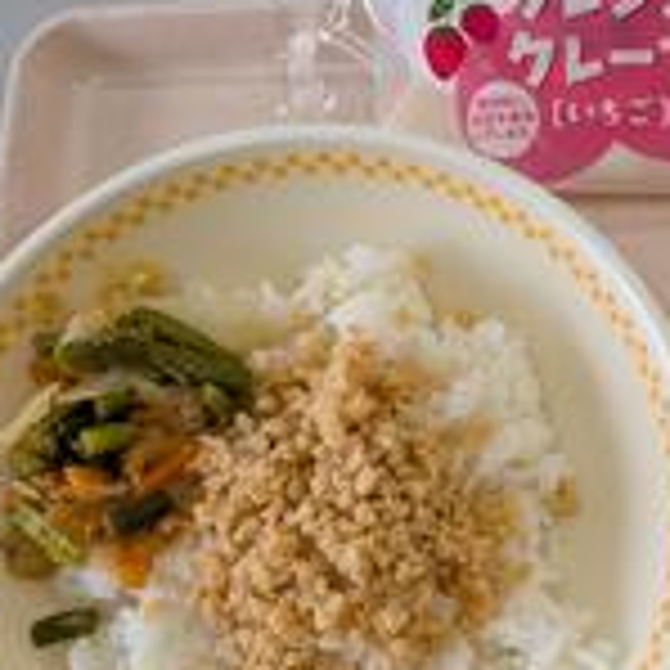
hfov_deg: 31.8
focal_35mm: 50
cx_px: 643
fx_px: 1095
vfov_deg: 33.9
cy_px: 398
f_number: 1.7
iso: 31
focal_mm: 4.53
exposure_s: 1/65
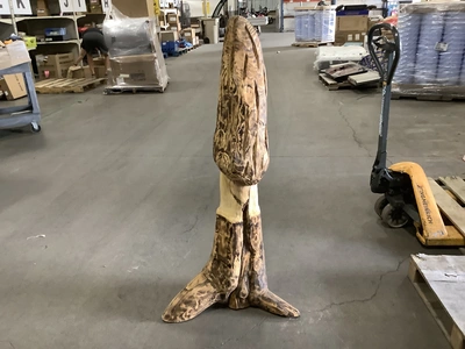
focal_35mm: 31
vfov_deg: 45.4
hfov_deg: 58.4
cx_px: 232
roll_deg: +2.7
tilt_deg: -23.0
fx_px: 416
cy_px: 174
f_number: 2.4
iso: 320
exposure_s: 1/40
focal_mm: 3.3
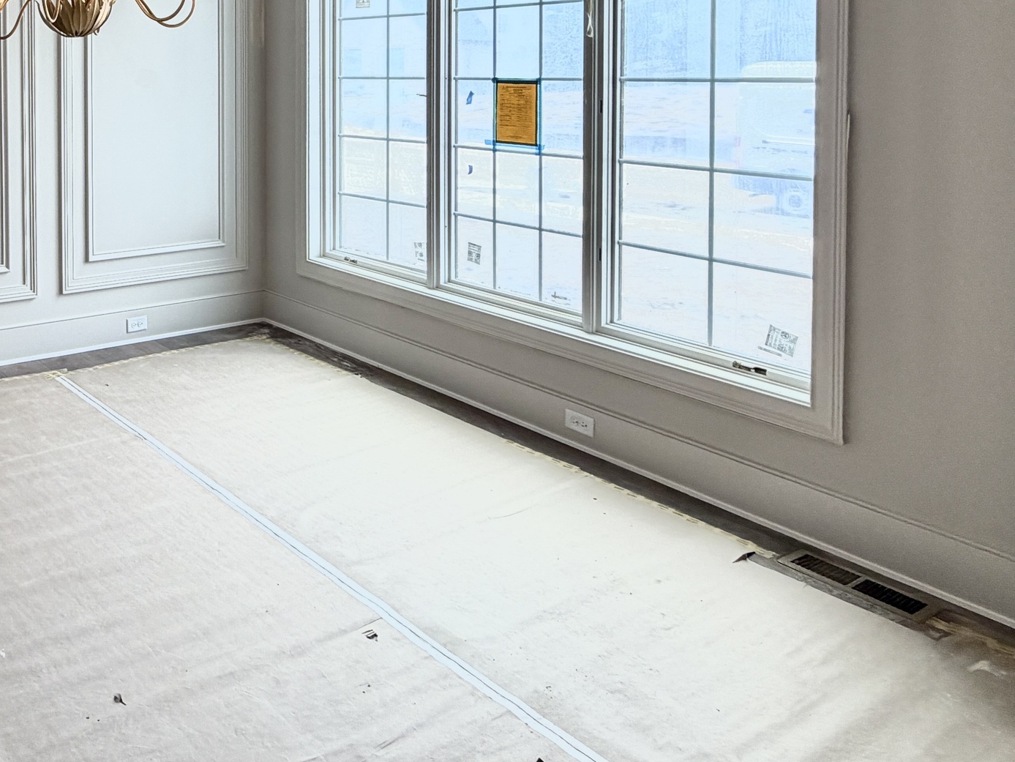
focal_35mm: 31
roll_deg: +0.2
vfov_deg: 42.1
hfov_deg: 52.6
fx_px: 909
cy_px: 90
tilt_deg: -2.1
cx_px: 138
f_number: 2.2
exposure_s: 1/120
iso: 80
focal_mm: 2.22
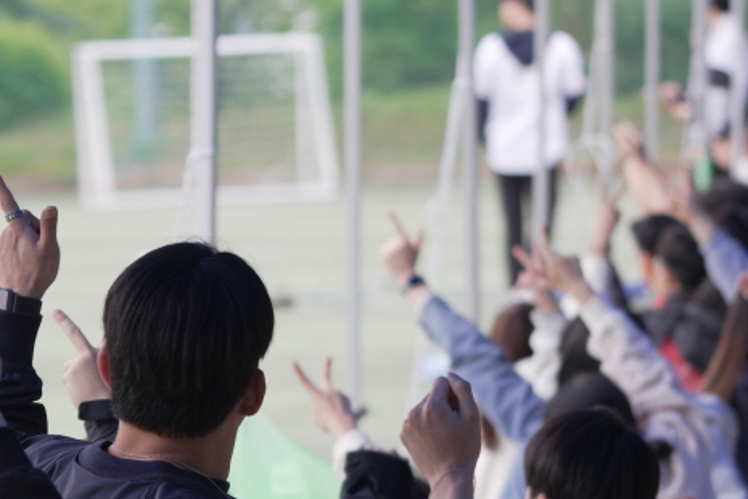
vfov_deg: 3.8
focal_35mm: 361
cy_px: 404
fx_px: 7500
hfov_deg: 5.7
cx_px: 296
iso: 125
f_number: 4
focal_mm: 112
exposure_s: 1/50
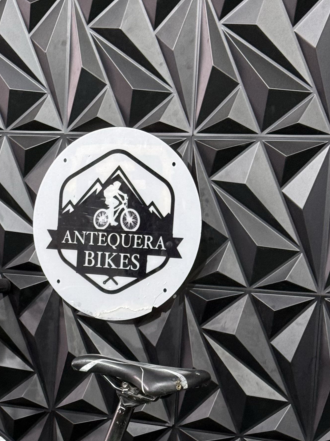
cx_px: 70
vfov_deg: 17.7
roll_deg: -3.0
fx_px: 1385
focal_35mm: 109
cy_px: 405
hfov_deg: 13.5
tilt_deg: -8.2
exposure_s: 1/60
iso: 200
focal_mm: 6.76
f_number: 1.78
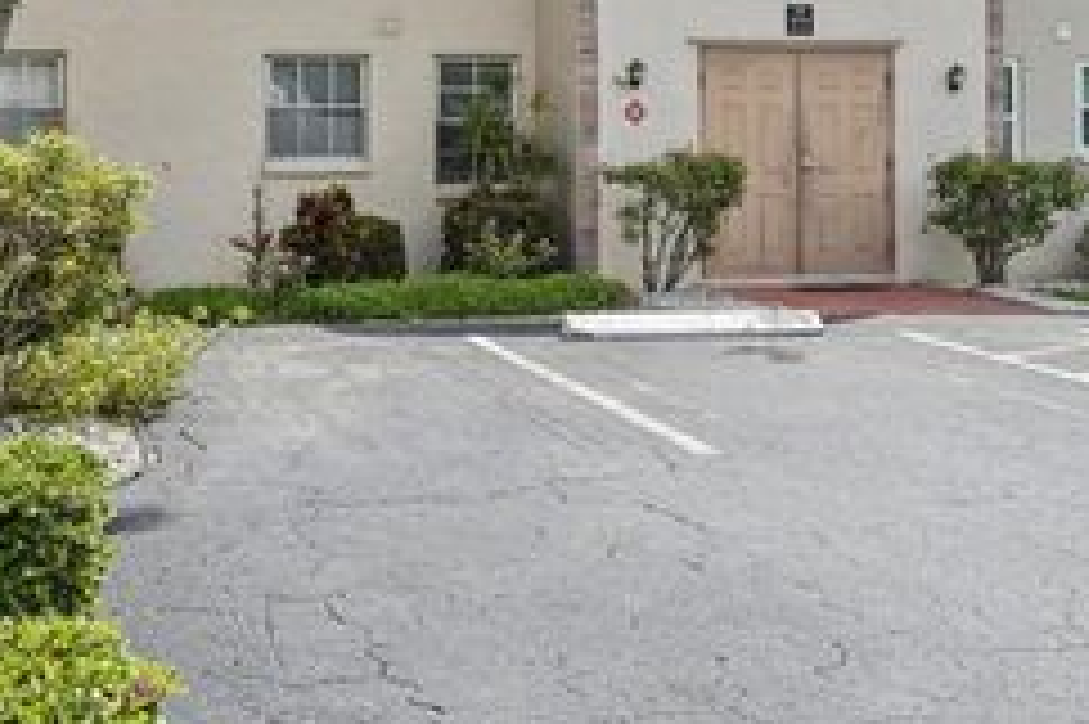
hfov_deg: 32.4
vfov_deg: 21.3
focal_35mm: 62
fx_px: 1874
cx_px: 540
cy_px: 47
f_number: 8
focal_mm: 30
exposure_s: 1/1000
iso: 400
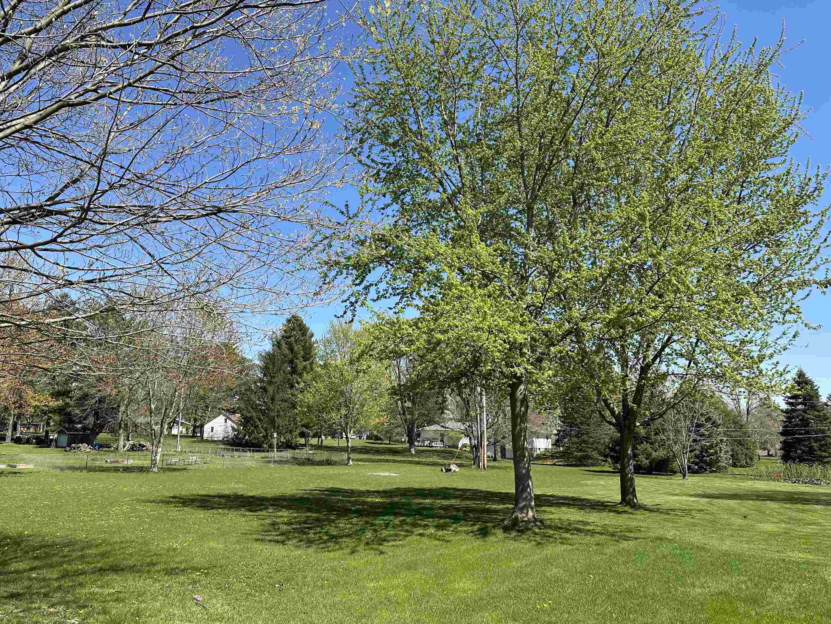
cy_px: 319
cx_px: 405
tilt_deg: +11.2
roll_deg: -1.7
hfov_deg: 69.4
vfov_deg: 54.9
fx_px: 600
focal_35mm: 25
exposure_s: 1/2967
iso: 80
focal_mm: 6.86
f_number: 1.78
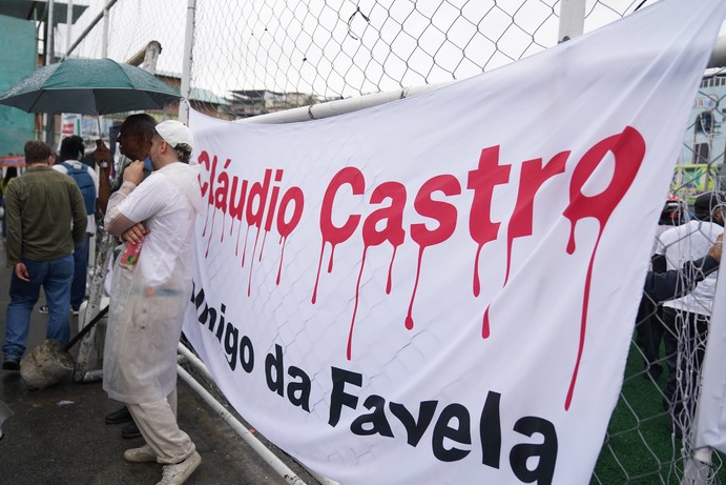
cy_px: 243
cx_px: 357
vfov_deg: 51.3
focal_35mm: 25
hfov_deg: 71.5
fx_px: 504
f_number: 2.8
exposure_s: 1/320
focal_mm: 24
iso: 125
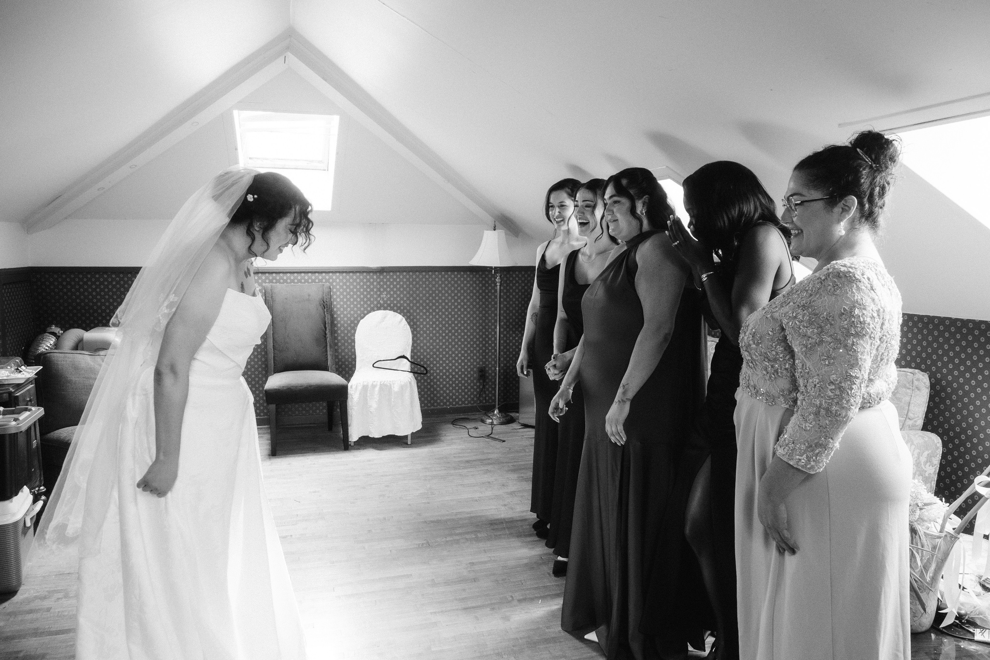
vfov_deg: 51.4
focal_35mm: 25
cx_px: 495
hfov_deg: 71.6
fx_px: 686
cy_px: 330
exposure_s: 1/125
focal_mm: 12
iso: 640
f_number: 2.8
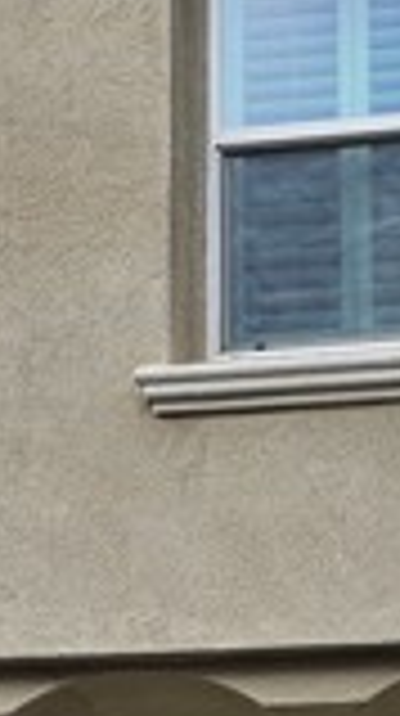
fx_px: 1912
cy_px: 711
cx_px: 238
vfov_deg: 20.5
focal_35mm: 101
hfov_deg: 11.9
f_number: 1.7
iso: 16
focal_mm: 6.3
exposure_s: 1/526
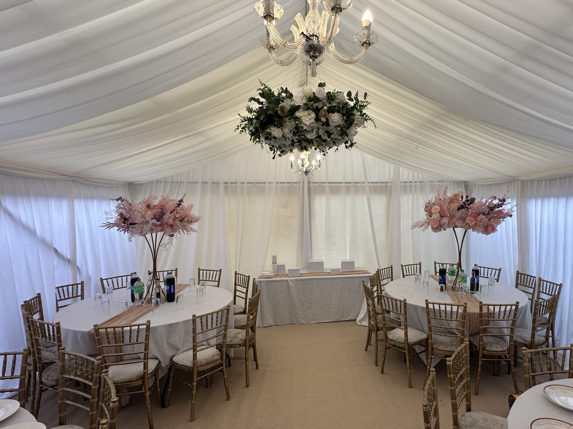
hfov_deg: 80.9
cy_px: 223
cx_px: 341
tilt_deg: -2.7
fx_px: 331
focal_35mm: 20
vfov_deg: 65.9
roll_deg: +0.5
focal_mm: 2.22
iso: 50
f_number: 2.2
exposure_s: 1/100
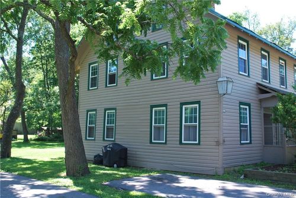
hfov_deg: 53.1
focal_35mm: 36
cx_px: 148
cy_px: 99
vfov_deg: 36.9
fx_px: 296
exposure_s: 1/100
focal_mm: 24
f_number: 5
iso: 200
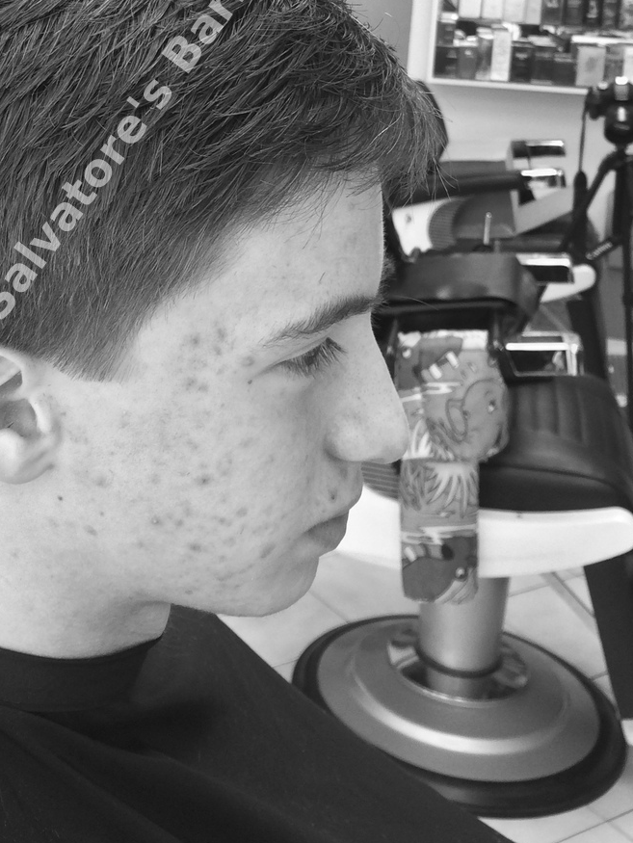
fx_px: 1291
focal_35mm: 53
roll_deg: -2.2
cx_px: 159
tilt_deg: -8.5
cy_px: 86
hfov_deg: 27.2
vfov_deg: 34.2
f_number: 2.2
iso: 50
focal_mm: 4.15
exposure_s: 1/33
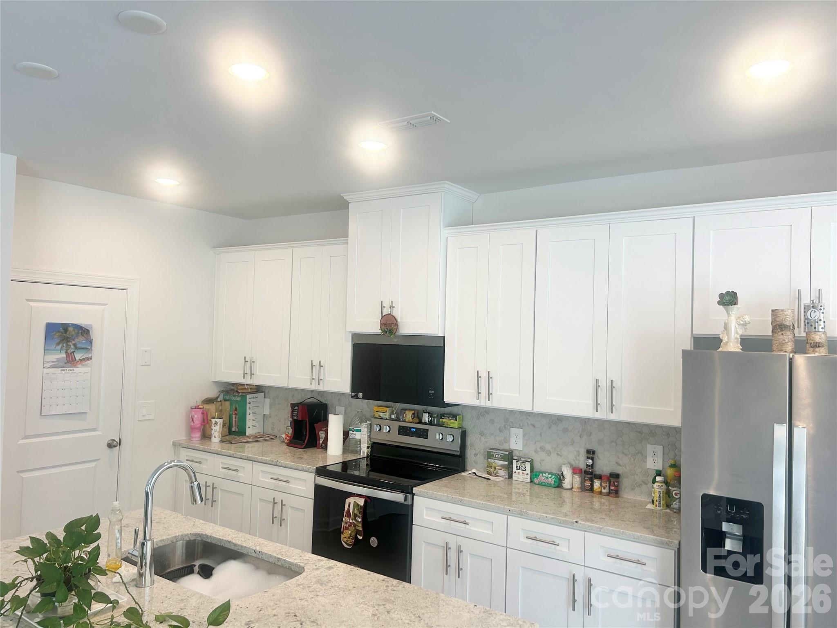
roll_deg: -1.7
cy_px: 314
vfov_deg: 53.1
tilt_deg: +1.8
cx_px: 418
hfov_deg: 67.3
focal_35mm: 26
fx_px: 629
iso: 64
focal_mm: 5.7
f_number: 1.5
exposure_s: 1/120
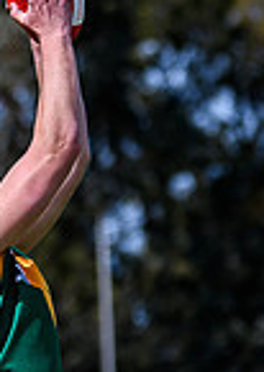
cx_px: 32
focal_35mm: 1071
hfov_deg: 1.3
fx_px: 11284
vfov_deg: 1.9
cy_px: 243
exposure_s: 1/3200
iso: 125
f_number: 2.8
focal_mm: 116
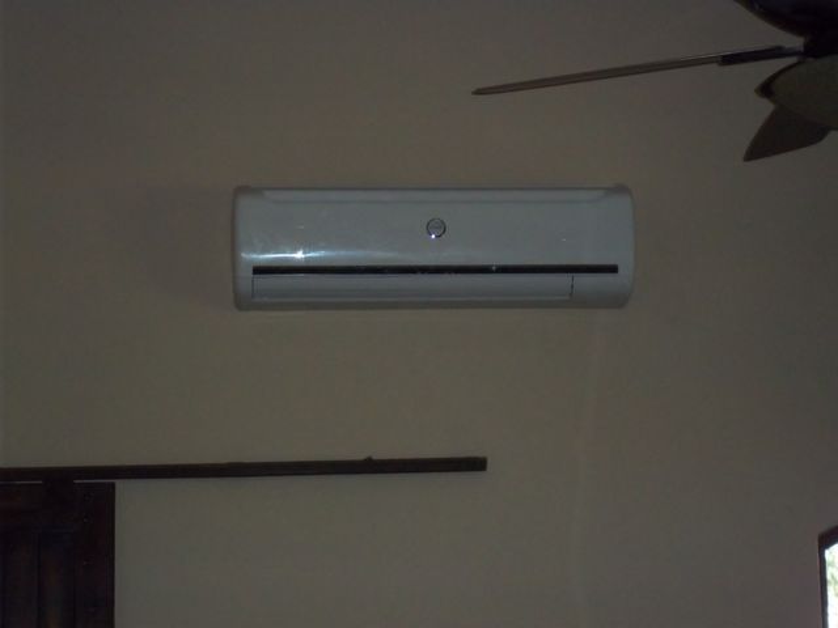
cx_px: 419
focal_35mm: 108
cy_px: 314
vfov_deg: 13.7
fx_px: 2615
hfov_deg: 18.2
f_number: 5.6
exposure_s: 1/60
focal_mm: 19.5
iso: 400
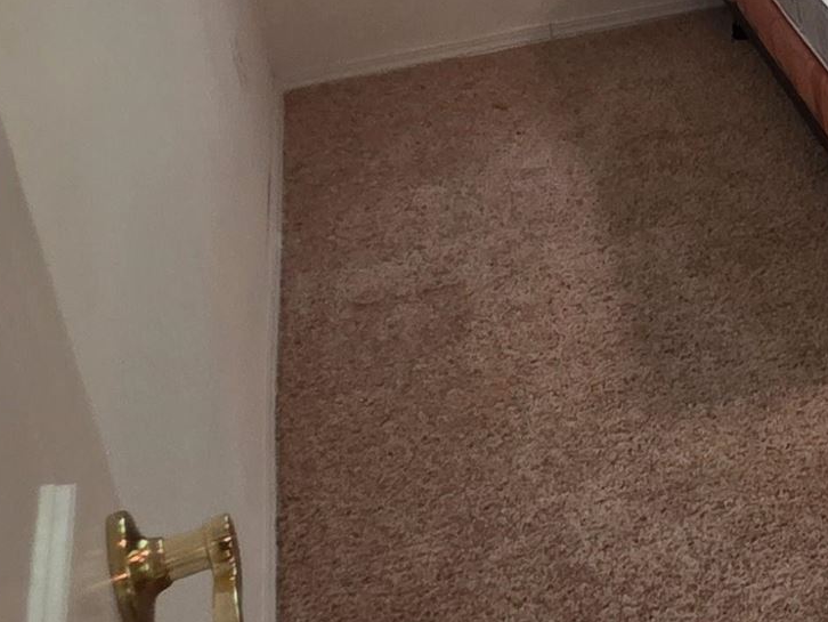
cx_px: 1297
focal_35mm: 55
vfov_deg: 24.6
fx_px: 1316
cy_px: -80
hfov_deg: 25.0
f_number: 1.9
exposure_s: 1/60
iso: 160
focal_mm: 2.2
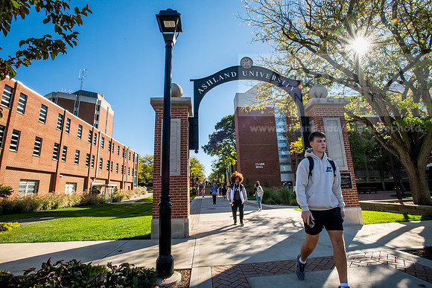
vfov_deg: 70.5
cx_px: 216
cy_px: 144
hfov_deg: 93.3
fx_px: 204
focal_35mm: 17
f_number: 22
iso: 1000
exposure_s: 1/160
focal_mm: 17
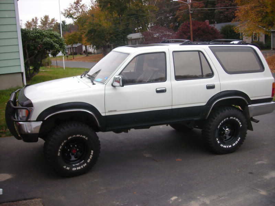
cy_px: 103
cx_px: 138
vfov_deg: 37.7
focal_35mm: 38
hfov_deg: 49.0
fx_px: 302
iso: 50
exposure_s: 1/81.6
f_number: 3.2
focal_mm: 6.3
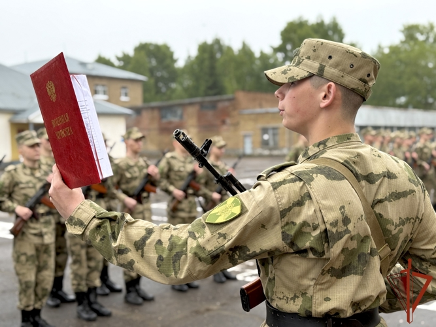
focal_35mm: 48
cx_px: 218
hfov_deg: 39.7
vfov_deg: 30.3
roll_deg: +1.2
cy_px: 164
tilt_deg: -1.2
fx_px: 604
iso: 80
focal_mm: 6.76
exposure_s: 1/596
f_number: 1.78
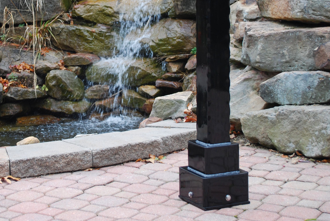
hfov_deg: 26.3
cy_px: 47
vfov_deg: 17.9
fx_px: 698
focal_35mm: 76
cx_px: 82
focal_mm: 30
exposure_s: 1/80
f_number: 4.8
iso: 200
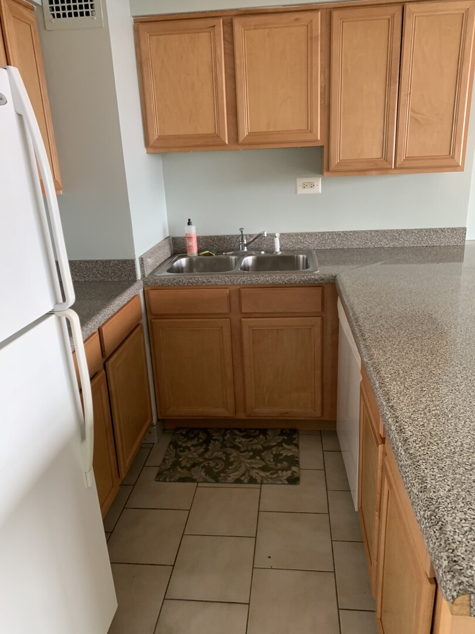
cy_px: 317
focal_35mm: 26
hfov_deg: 53.1
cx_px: 238
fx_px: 476
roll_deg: +3.1
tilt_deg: -17.9
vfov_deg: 67.3
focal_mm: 4.25
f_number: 1.8
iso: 200
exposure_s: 1/60
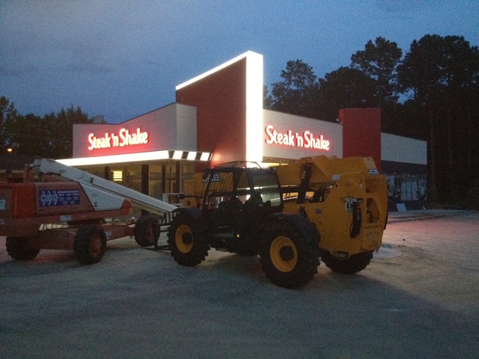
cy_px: 180
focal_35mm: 35
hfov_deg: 52.6
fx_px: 484
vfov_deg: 40.7
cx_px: 240
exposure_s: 1/16
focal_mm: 4.28
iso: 800
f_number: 2.4
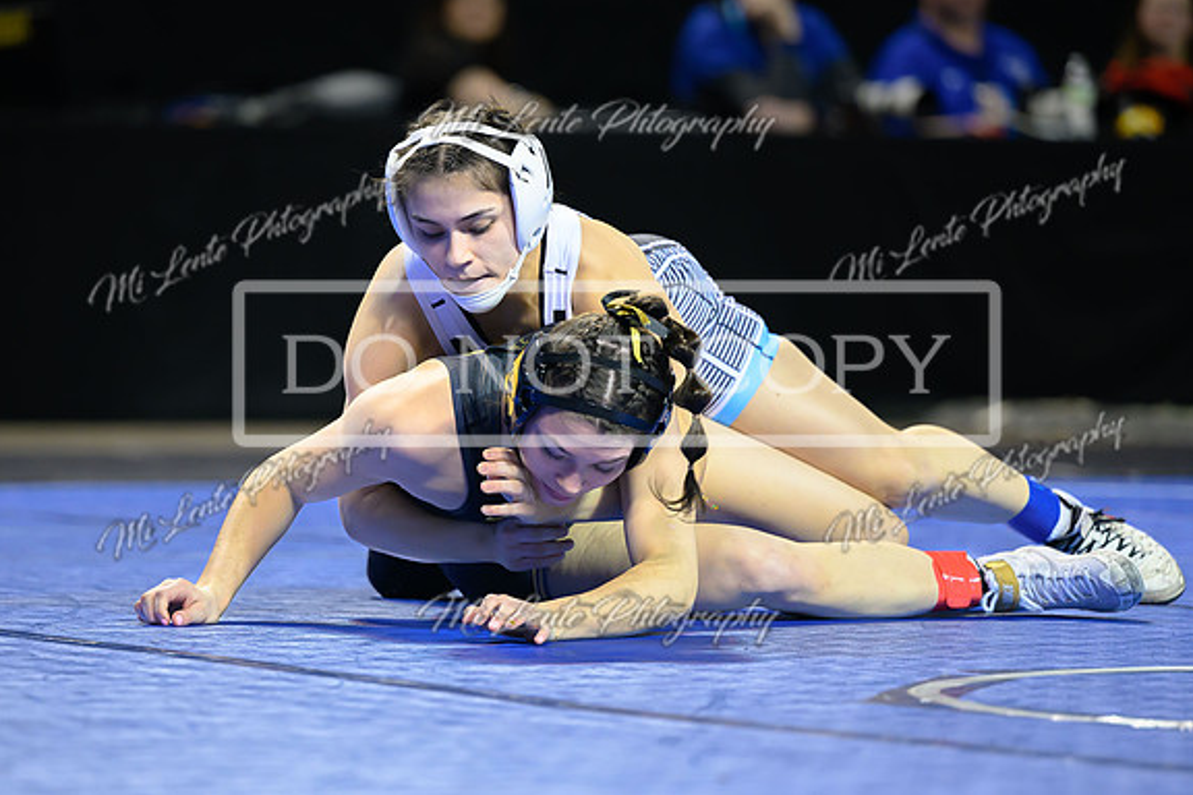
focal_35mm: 256
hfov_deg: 8.0
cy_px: 427
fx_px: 8483
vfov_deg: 5.4
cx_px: 499
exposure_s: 1/800
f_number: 2.8
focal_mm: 190
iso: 2500
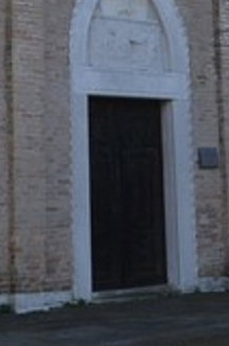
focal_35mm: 140
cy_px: -207
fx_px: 1343
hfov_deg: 9.7
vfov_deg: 13.6
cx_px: 85
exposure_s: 1/250
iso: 100
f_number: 6.3
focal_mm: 20
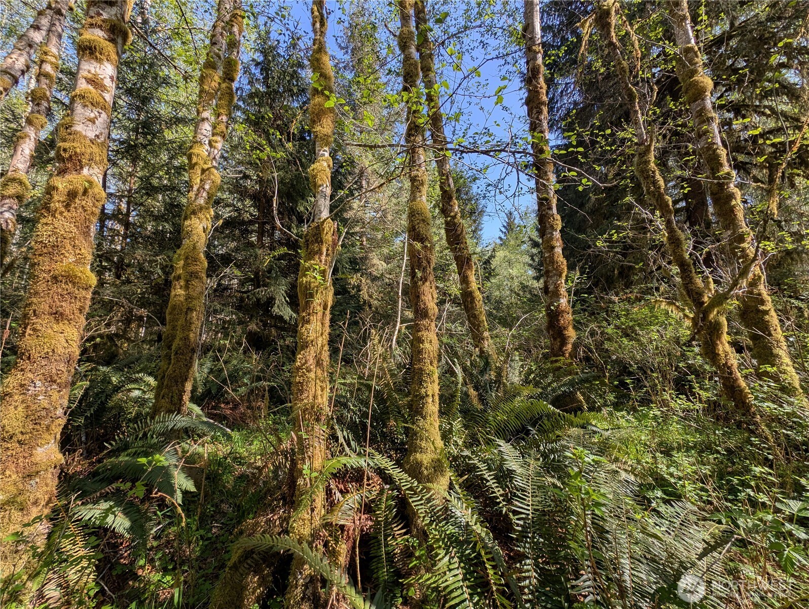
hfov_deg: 110.5
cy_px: 304
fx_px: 281
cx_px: 404
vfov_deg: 94.6
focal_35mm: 12
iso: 37
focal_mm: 2.23
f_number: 1.95
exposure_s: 1/544
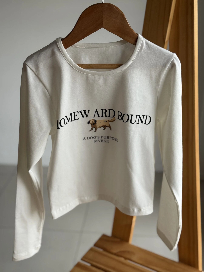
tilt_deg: -23.8
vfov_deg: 39.7
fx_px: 377
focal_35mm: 48
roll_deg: -0.2
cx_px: 102
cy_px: 136
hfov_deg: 30.3
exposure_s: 1/99
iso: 100
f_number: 1.78
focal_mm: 6.76
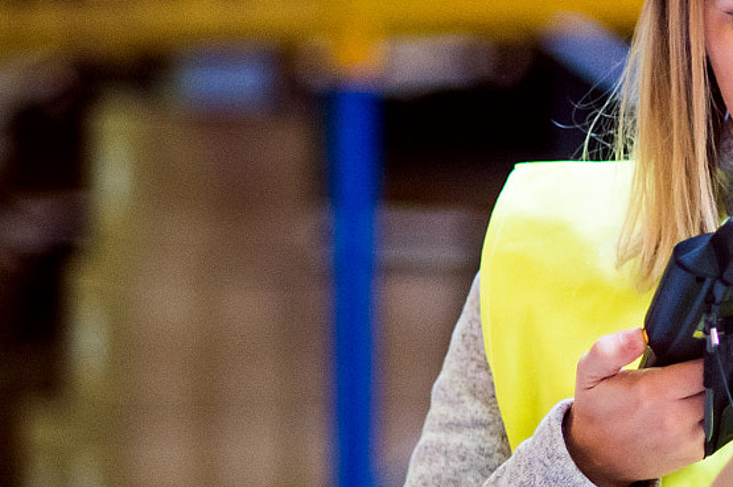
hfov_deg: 8.3
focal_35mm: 245
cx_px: 983
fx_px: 4984
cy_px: 251
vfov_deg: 5.6
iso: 3200
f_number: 1.8
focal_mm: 85
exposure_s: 1/400
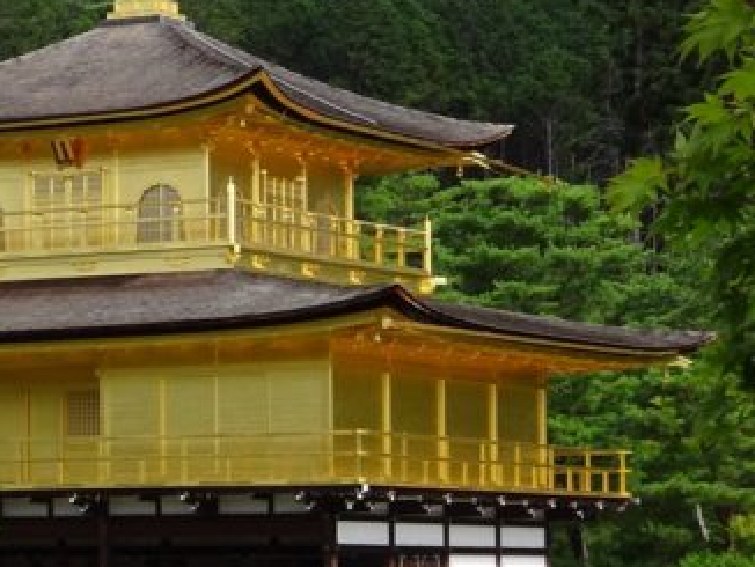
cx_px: -58
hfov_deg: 11.7
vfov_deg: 8.9
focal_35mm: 167
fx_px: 3645
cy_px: 285
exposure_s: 1/400
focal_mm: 10.95
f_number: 4.5
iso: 80
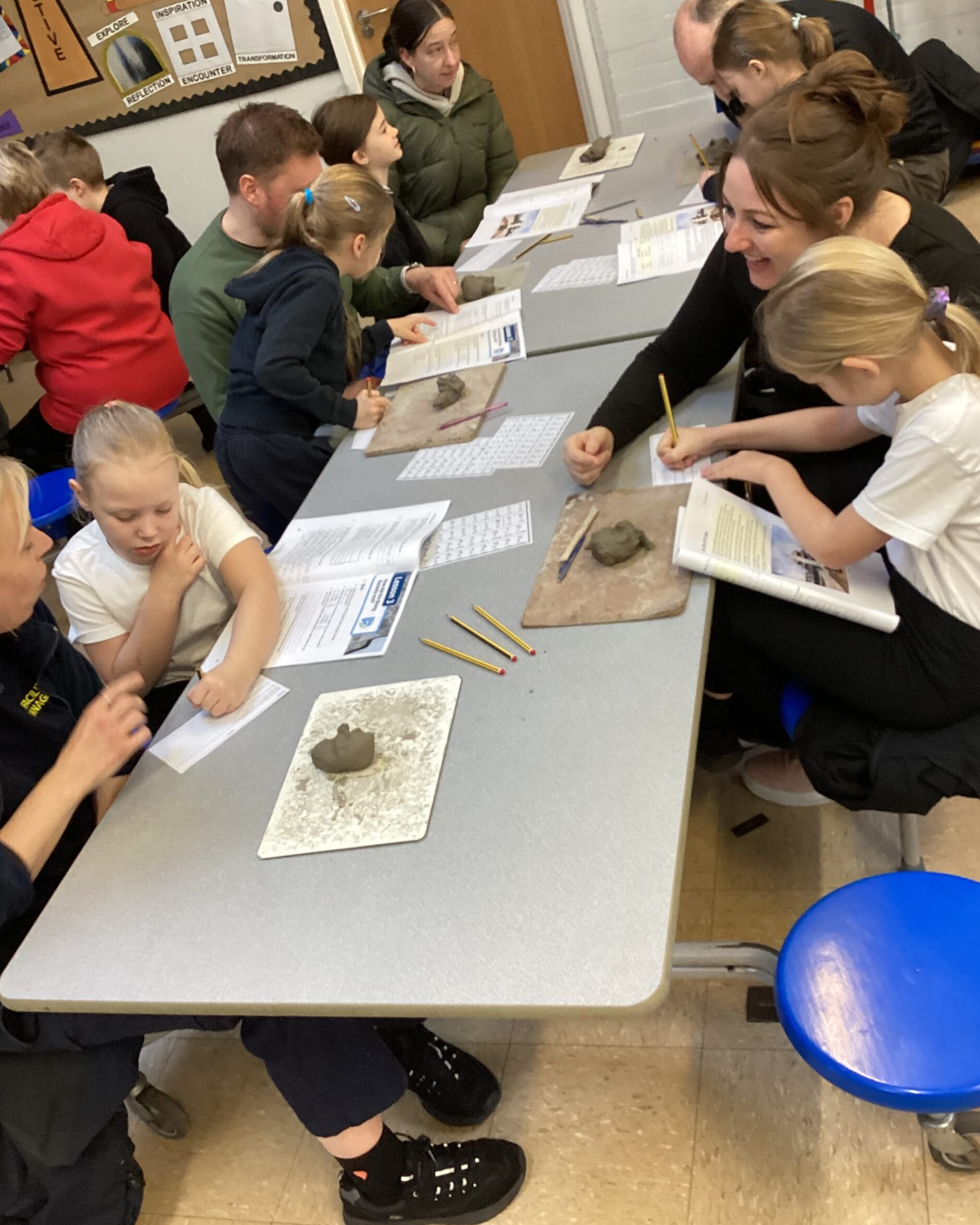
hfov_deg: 44.5
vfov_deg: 54.2
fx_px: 1196
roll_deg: +18.5
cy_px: 588
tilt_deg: -33.0
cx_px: 488
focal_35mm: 33
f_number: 2.4
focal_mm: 3.3
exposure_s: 1/50
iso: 160
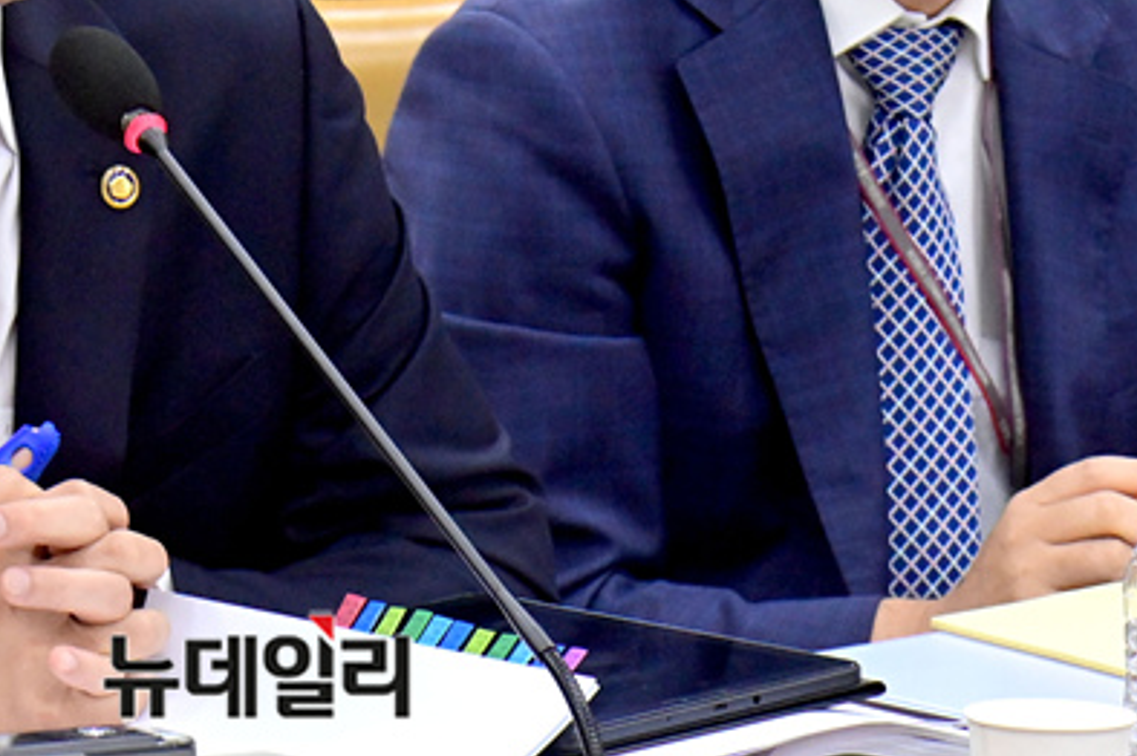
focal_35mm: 315
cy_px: 7
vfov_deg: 4.3
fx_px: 9940
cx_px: 254
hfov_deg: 6.5
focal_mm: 155
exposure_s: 1/250
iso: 6400
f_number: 9
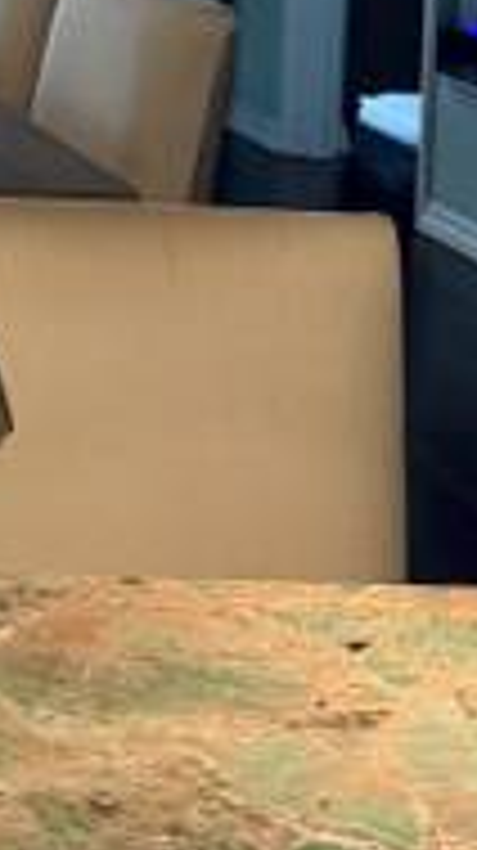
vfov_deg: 17.1
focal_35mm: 118
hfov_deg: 9.0
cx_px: -774
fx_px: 2659
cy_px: -241
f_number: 1.78
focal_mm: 6.76
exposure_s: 1/218
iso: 160
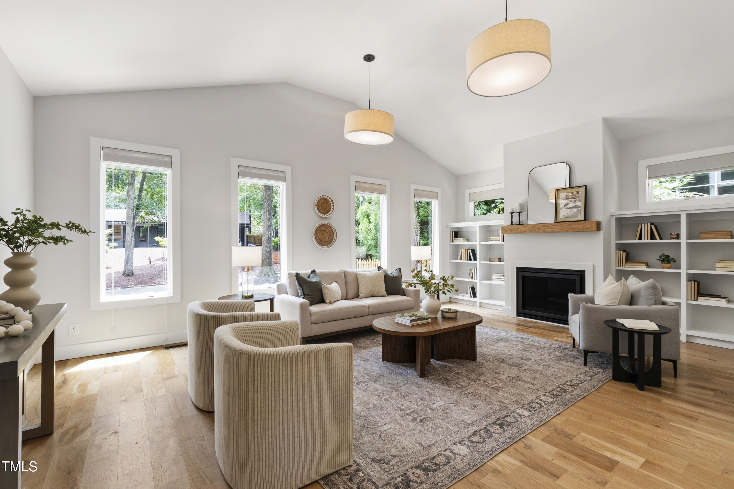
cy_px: 244
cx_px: 367
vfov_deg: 77.3
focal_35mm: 15
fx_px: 306
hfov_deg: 100.4
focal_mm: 10
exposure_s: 1/4
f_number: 8
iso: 100
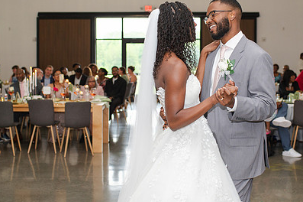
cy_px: 84
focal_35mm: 62
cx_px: 159
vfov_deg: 21.9
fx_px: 521
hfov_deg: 32.4
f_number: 3.2
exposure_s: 1/200
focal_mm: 35
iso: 800
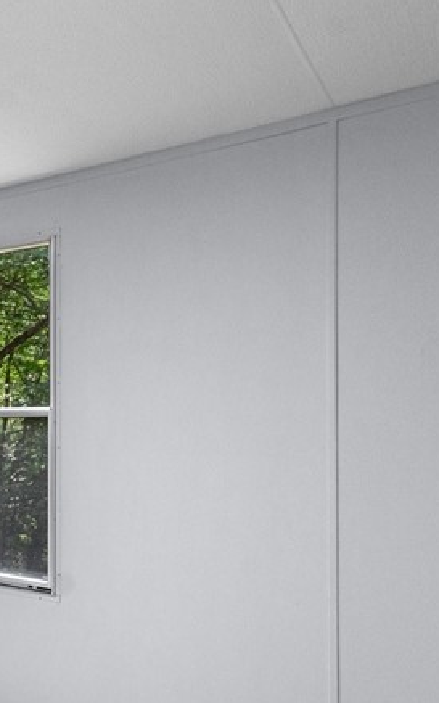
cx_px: -273
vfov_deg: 48.9
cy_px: 451
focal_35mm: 40
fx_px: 762
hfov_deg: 23.3
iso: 1000
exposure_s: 1/40
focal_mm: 15.7
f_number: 7.1
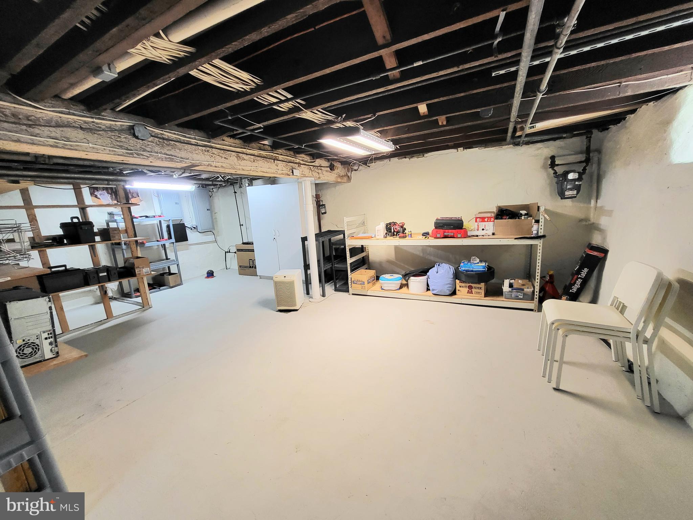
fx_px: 260
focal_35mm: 13
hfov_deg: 106.2
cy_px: 260
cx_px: 346
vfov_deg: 89.9
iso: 160
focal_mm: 1.74
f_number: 2.2
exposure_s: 1/59.2
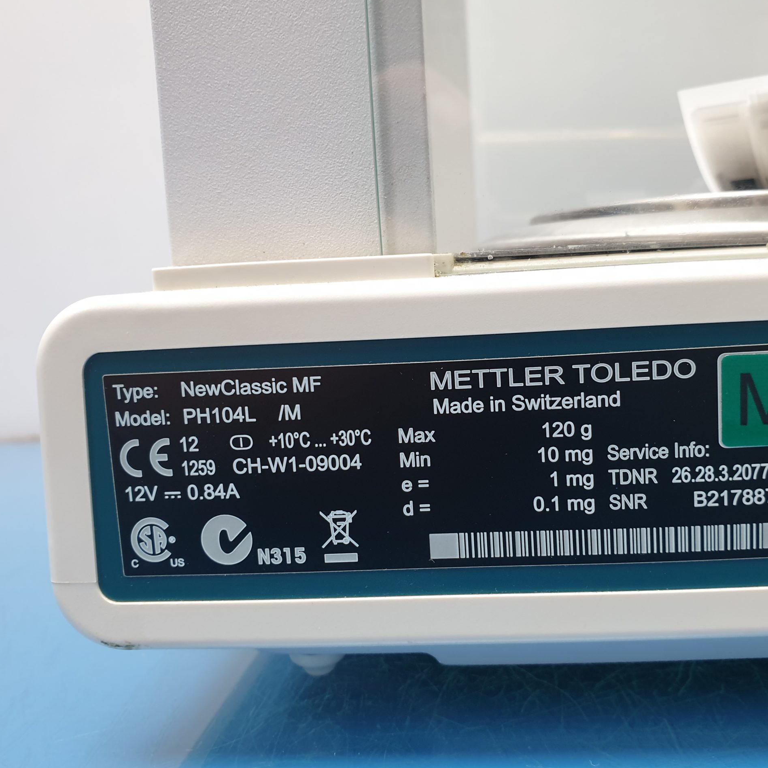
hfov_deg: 52.2
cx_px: 454
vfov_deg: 52.5
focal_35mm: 31
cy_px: 386
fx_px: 778
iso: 160
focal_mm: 4.3
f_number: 2.4
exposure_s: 1/50
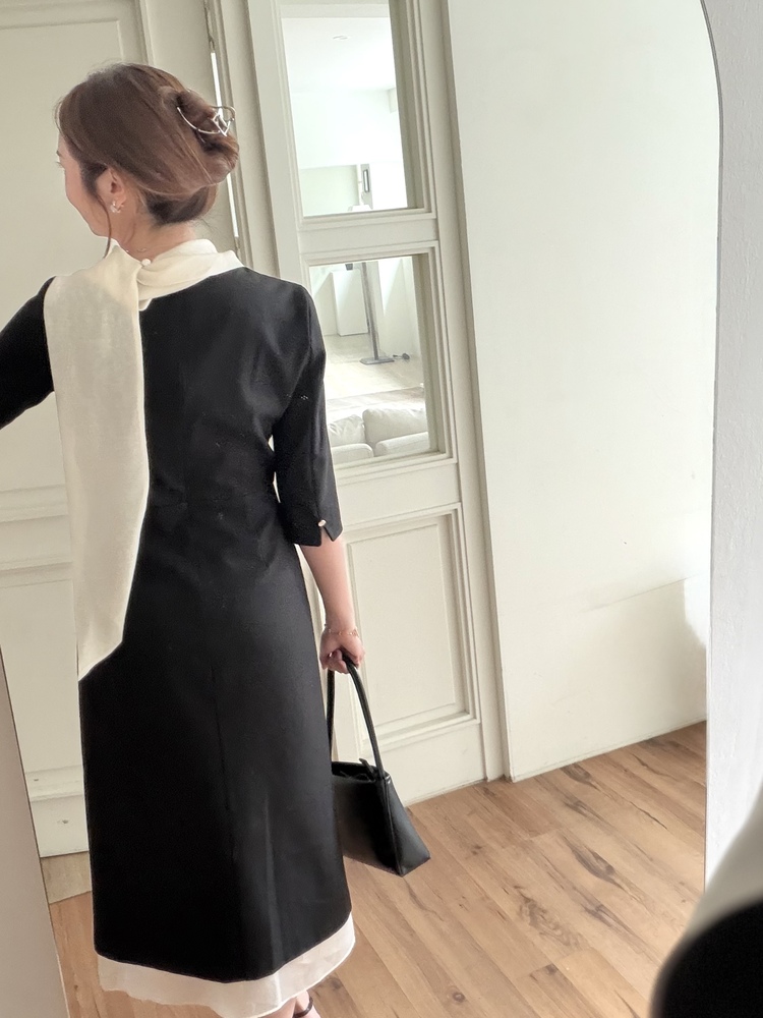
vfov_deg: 60.0
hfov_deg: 46.8
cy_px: 509
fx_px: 882
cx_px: 382
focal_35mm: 30
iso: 400
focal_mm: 2.71
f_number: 1.9
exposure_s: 1/32
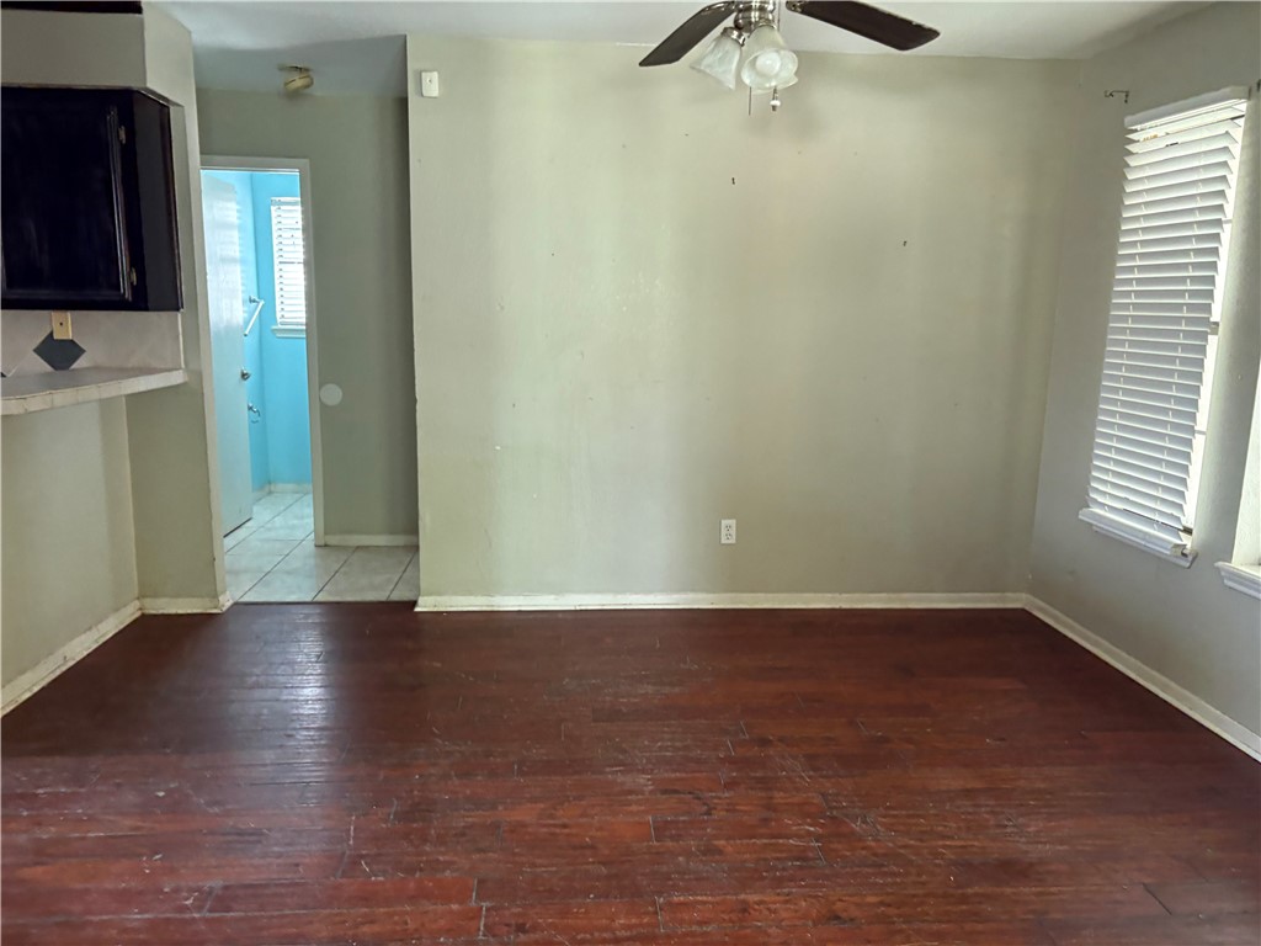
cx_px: 630
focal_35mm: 26
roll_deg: +0.2
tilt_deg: -15.7
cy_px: 473
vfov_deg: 53.1
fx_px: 947
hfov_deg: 67.3
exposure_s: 1/60
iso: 250
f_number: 1.6
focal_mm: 5.96
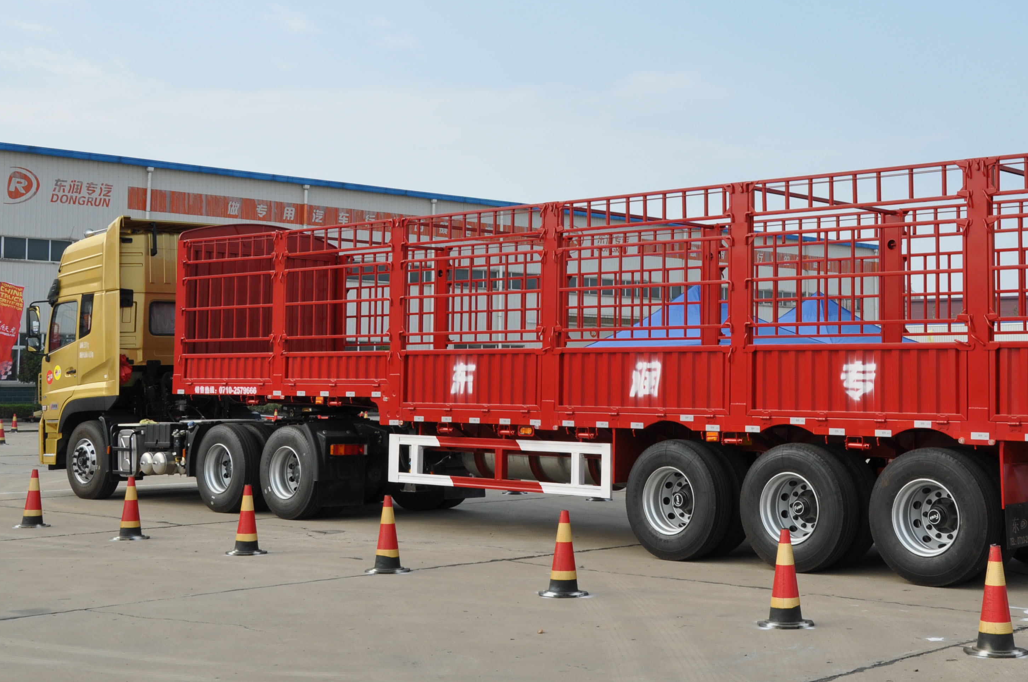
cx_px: 650
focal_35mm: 53
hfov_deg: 37.3
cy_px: 251
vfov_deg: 25.4
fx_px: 1511
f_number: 11
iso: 200
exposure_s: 1/125
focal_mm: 24
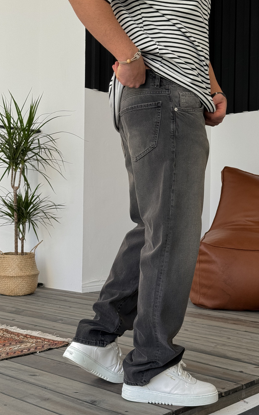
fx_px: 576
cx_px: 135
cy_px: 208
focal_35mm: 51
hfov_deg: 25.3
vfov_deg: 39.6
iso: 64
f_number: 1.8
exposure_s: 1/120
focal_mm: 6.86
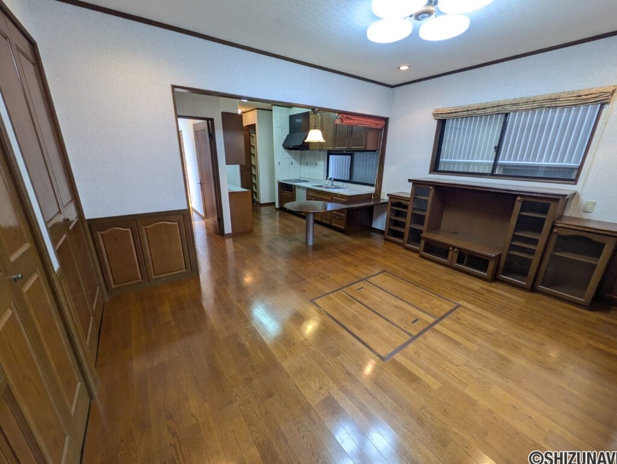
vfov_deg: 85.7
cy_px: 232
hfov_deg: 102.0
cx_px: 308
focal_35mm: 14
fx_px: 250
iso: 133
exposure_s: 1/40
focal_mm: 1.83
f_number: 2.2
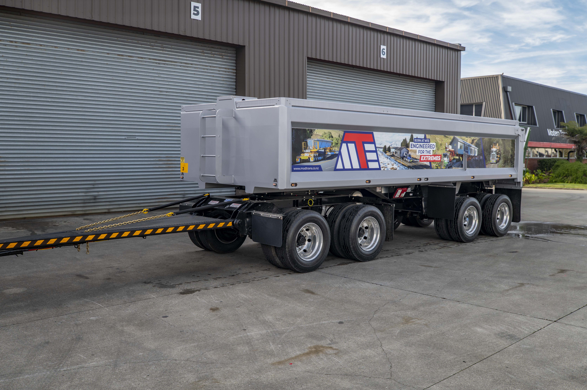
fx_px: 570
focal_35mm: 35
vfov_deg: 37.8
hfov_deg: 54.5
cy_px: 195
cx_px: 294
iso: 200
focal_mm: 35
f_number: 4.5
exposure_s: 1/250
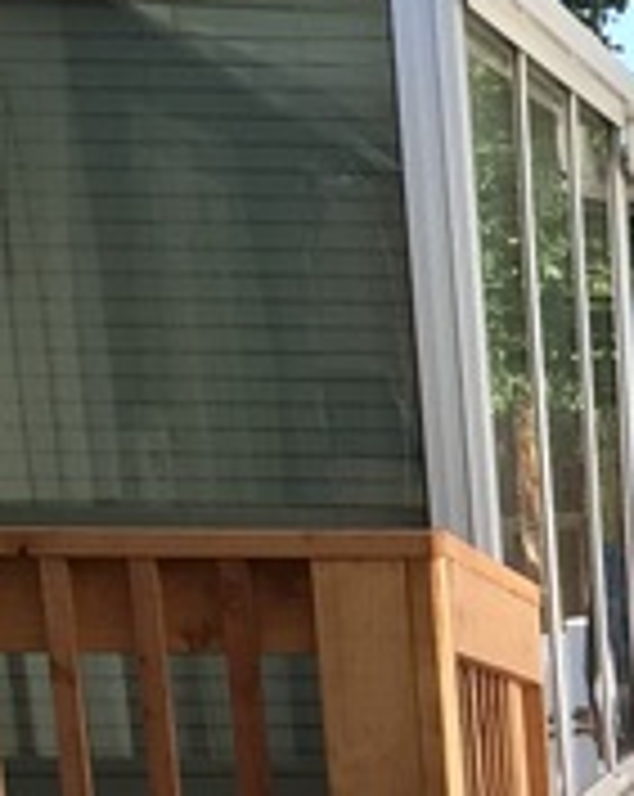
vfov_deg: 10.8
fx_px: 3857
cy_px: 1552
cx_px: 1331
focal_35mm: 164
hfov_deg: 8.8
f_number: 2.2
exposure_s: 1/573
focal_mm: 4.15
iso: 32
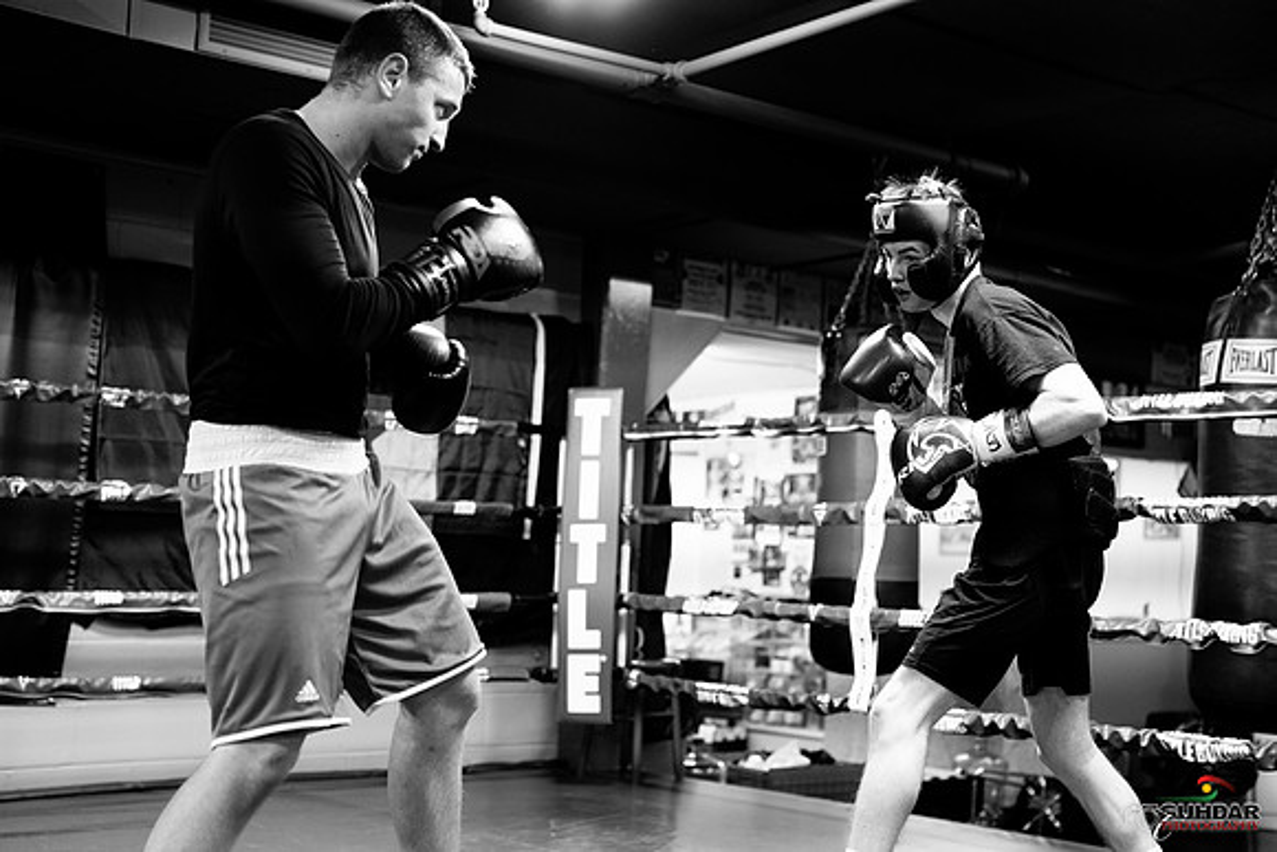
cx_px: 638
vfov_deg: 27.0
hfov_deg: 39.6
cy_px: 426
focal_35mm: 50
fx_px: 1774
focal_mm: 50
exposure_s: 1/400
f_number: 2.5
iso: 2500
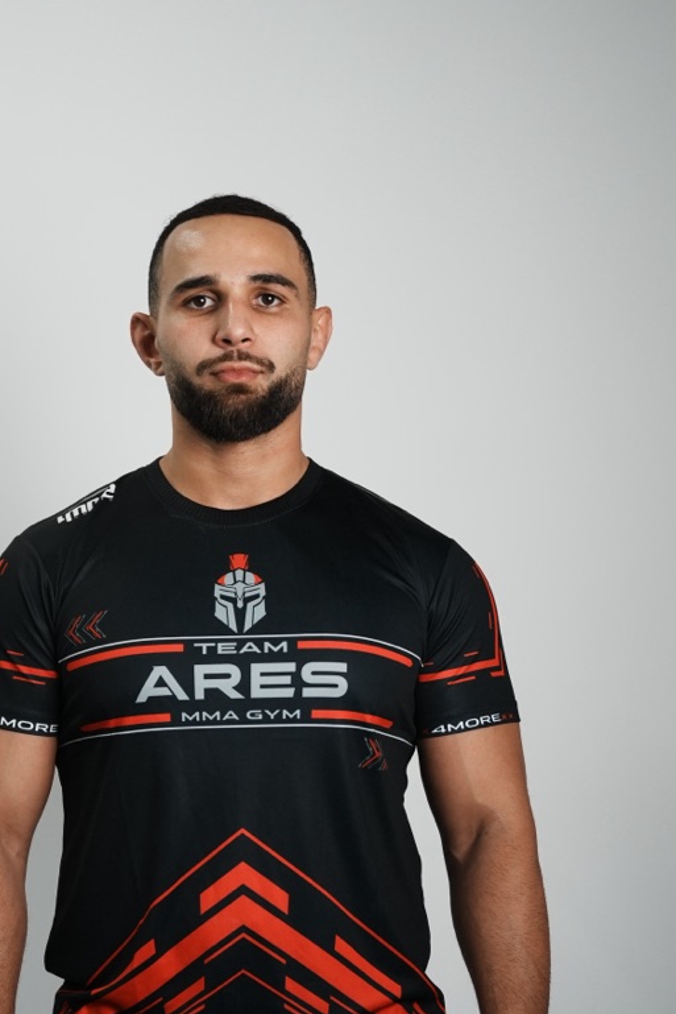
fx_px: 1999
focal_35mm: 71
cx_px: 252
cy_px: 680
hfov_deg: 19.2
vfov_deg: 28.3
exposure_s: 1/200
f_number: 2.8
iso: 500
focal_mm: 35
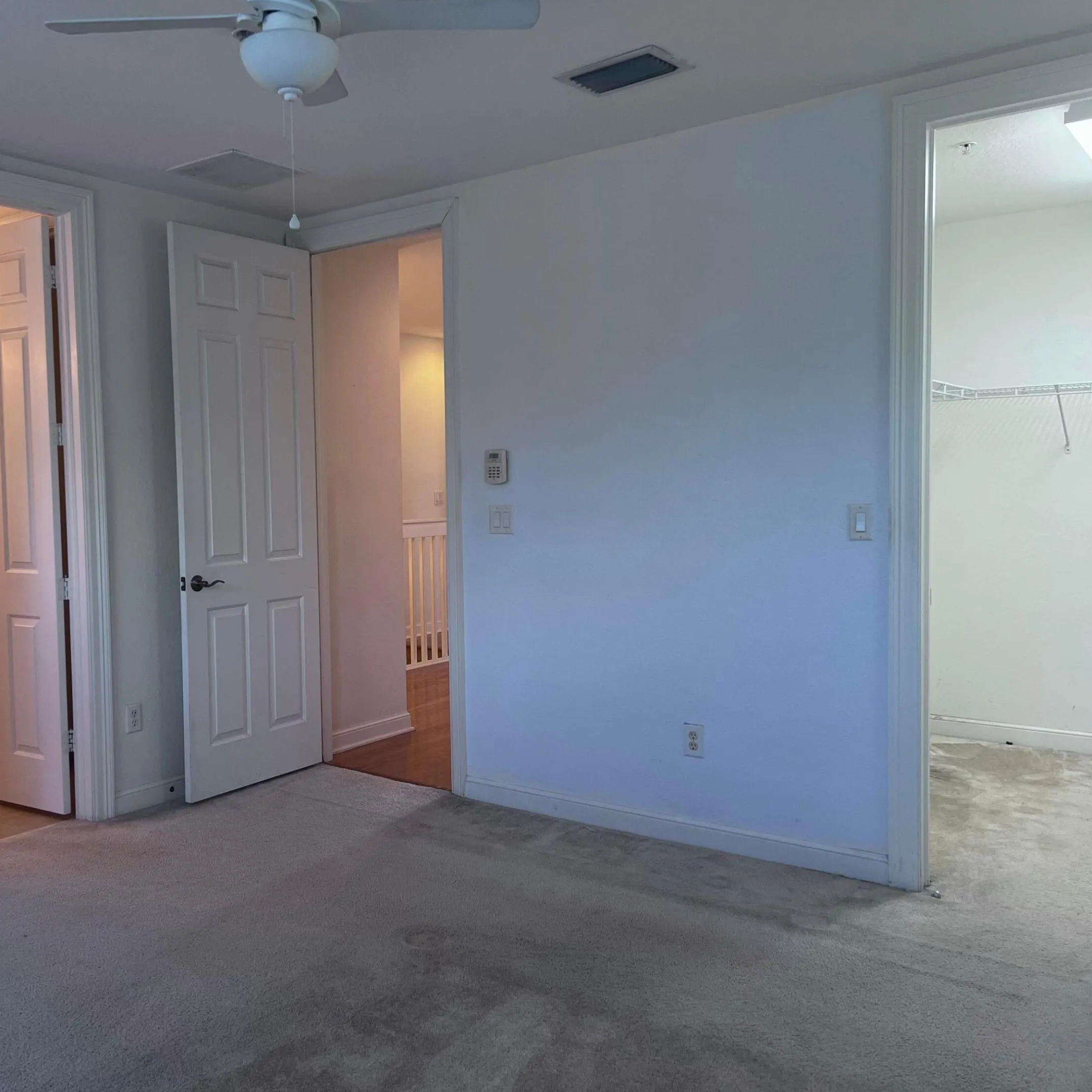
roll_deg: +1.5
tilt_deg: -3.3
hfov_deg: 51.9
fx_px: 1106
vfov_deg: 52.5
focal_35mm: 31
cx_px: 404
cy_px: 547
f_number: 1.5
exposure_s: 1/120
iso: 125
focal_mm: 5.7
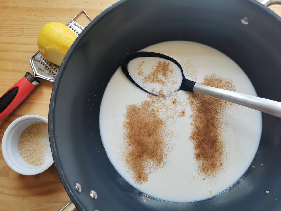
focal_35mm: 27
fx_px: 219
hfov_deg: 65.3
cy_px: 106
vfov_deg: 51.4
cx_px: 140
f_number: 1.6
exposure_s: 1/134
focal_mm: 5.56
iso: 50
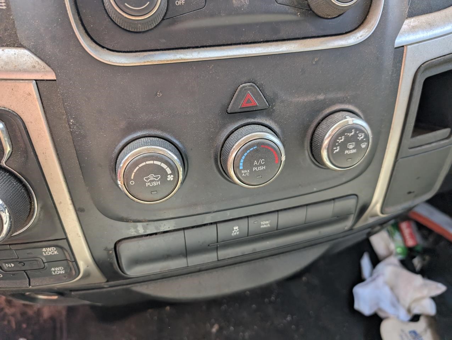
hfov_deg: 71.5
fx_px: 314
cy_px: 170
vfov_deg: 56.9
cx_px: 226
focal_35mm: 24
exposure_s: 1/1005
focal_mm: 6.9
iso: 605
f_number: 1.68
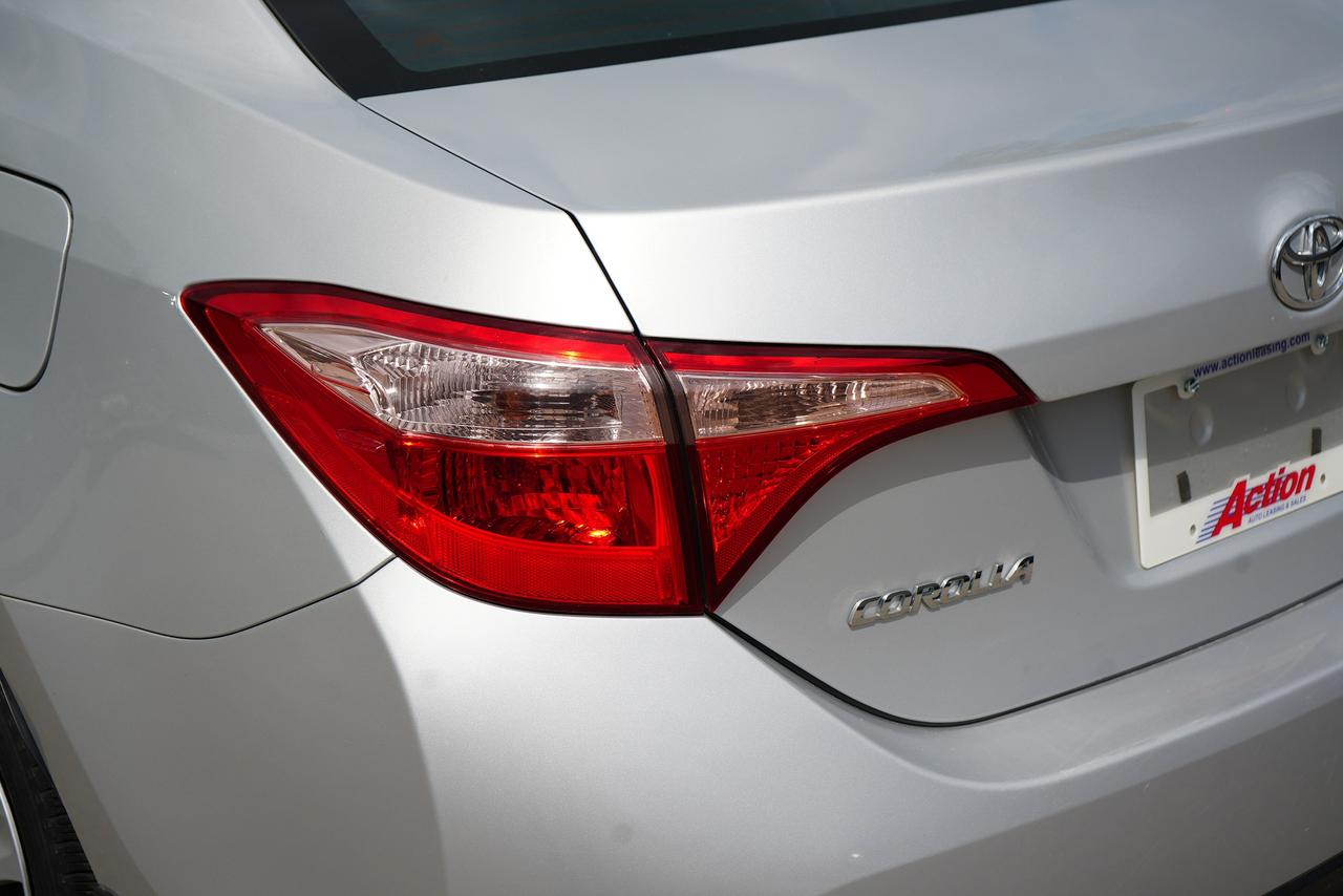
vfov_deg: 25.1
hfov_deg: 36.9
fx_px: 2015
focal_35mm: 54
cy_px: 448
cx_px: 672
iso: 100
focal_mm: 54
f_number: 5.6
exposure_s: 1/1000
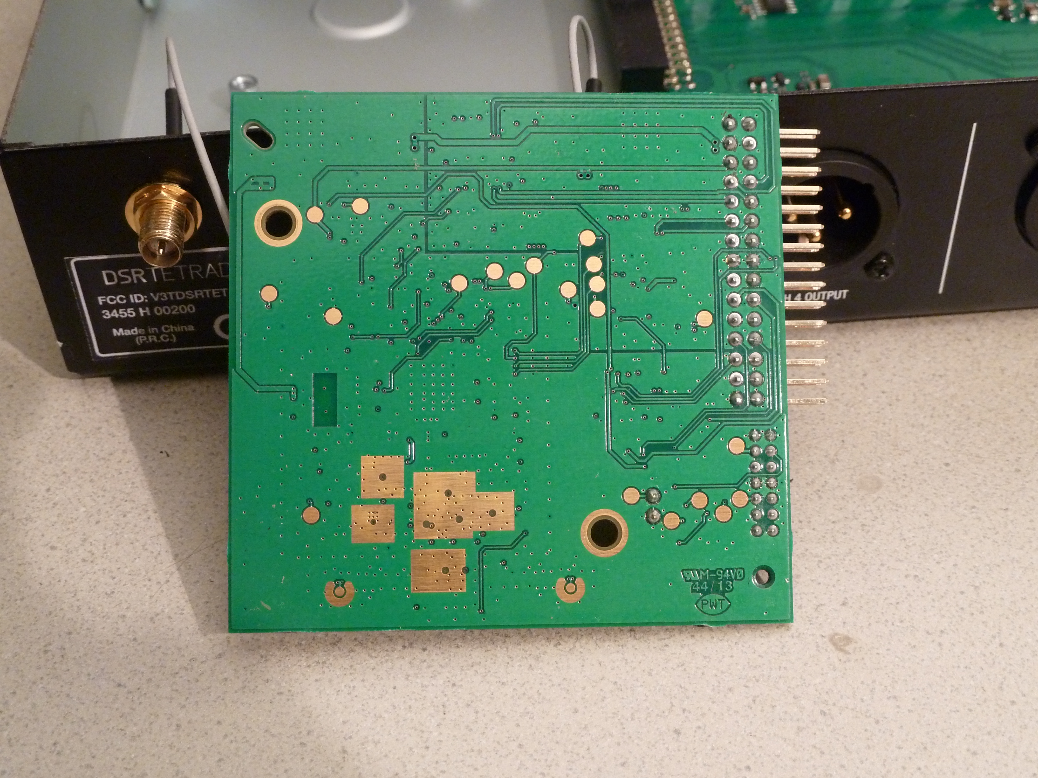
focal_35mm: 48
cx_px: 519
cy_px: 389
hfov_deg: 39.7
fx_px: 1439
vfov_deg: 30.3
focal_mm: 7.9
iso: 400
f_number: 3.8
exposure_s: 1/13
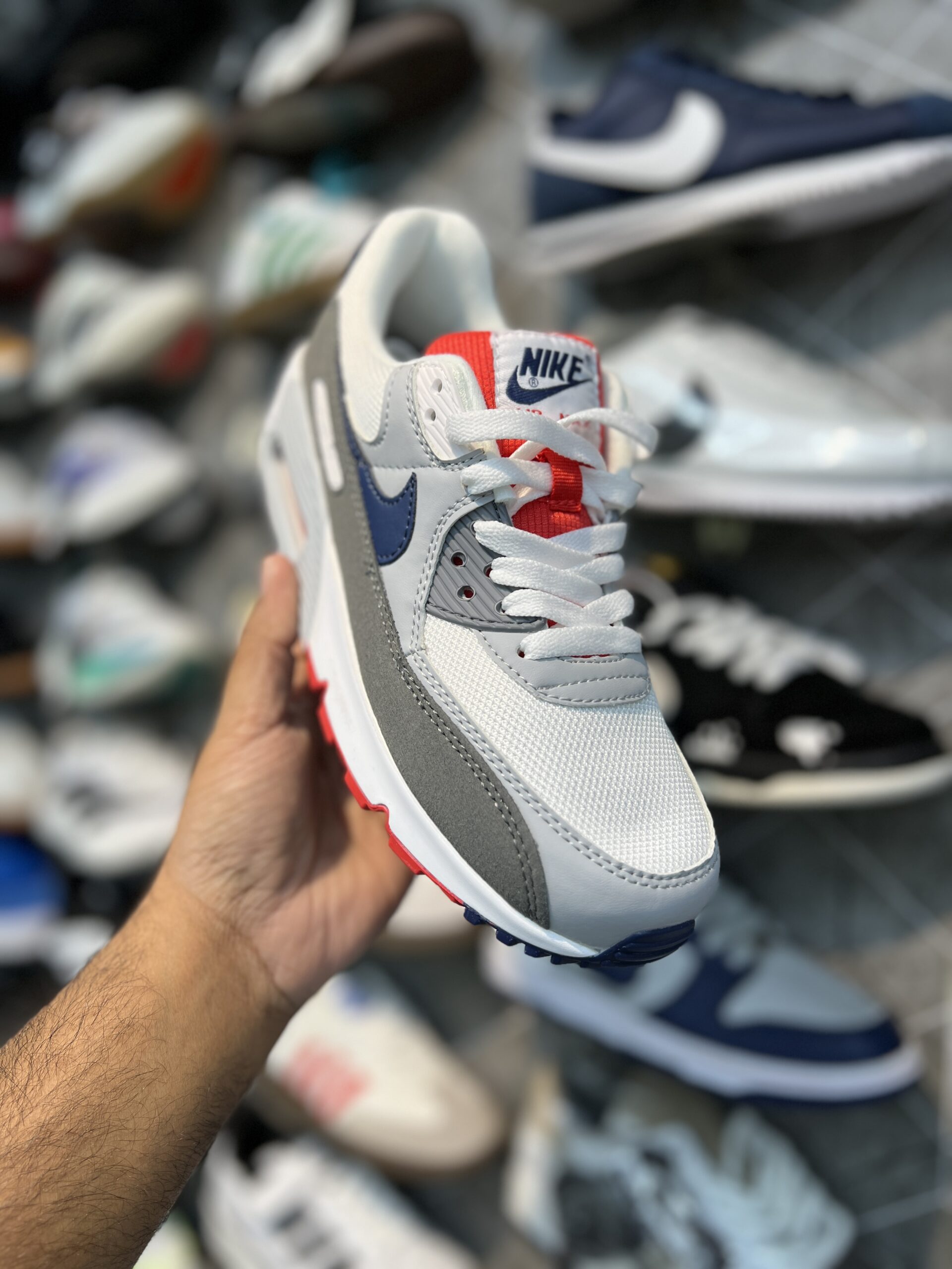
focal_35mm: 26
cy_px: 634
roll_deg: +0.8
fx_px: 953
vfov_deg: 67.3
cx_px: 476
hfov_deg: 53.1
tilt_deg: -3.0
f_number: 1.5
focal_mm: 5.7
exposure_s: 1/105
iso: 32
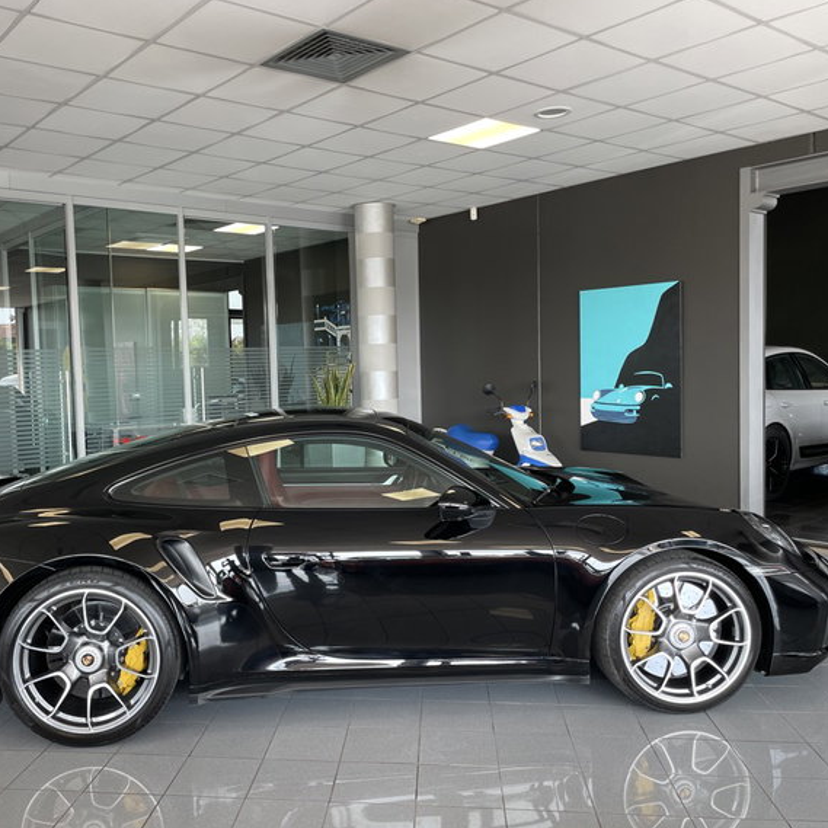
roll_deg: +2.1
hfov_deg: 52.1
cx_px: 322
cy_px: 412
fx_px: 839
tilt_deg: -2.5
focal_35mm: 31
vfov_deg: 52.5
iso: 50
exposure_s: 1/100
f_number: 1.6
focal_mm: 4.2
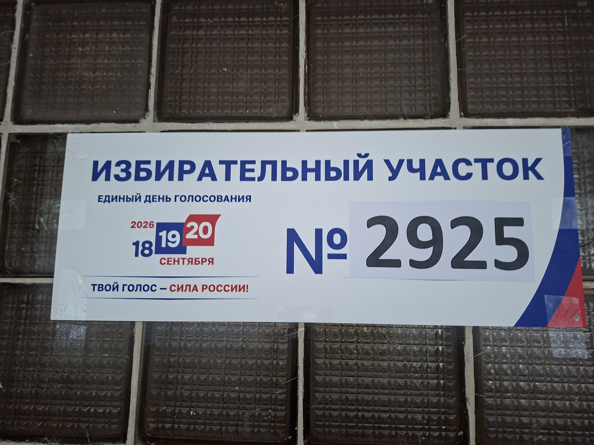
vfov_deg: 58.9
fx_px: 395
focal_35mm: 23
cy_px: 222
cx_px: 297
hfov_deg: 73.9
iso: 400
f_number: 1.8
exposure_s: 1/33
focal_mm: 5.54
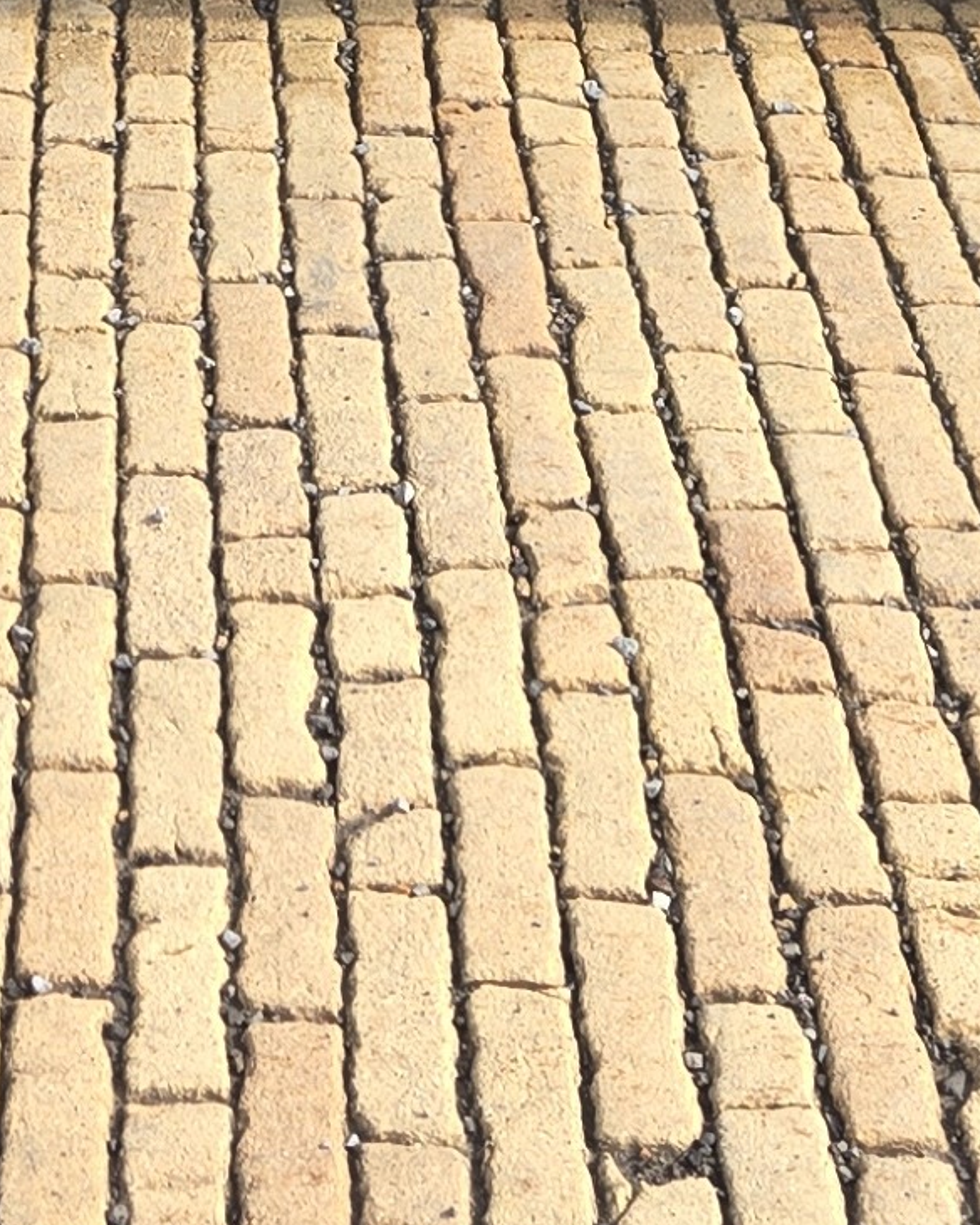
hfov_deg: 12.4
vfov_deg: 13.6
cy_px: -1124
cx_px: 76
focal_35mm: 123
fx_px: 4459
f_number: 1.8
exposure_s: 1/458
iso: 25
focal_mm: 5.4
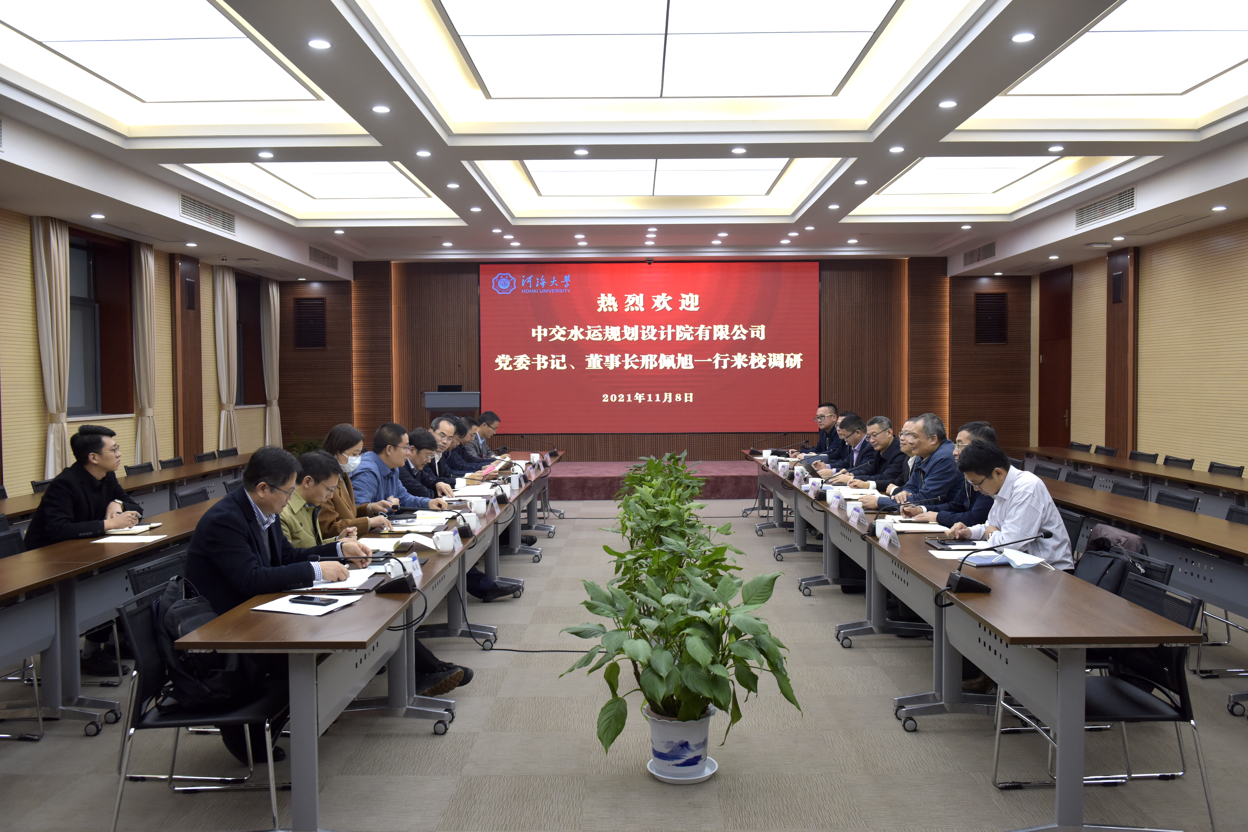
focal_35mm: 31
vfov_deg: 42.3
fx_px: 1075
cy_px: 416
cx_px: 624
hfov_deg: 60.3
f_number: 5.6
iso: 1600
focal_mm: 31
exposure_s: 1/200
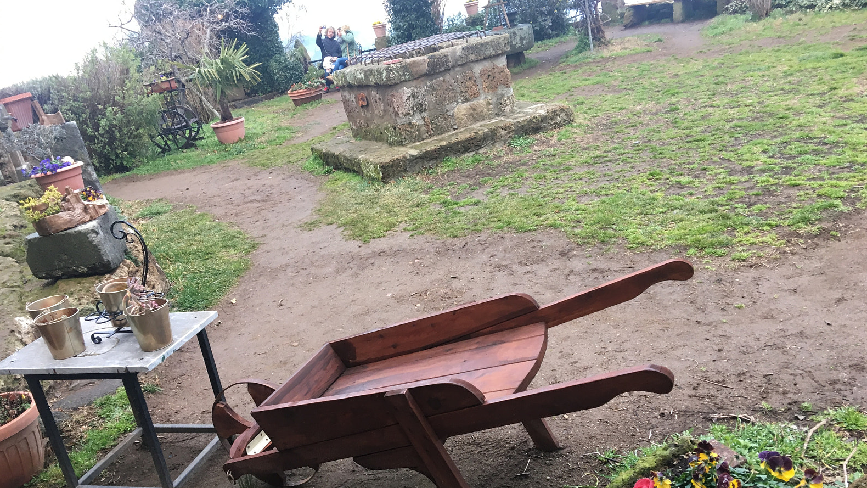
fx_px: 736
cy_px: 305
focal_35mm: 32
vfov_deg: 36.5
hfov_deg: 61.0
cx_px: 437
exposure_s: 1/33
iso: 40
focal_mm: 4.15
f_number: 2.2
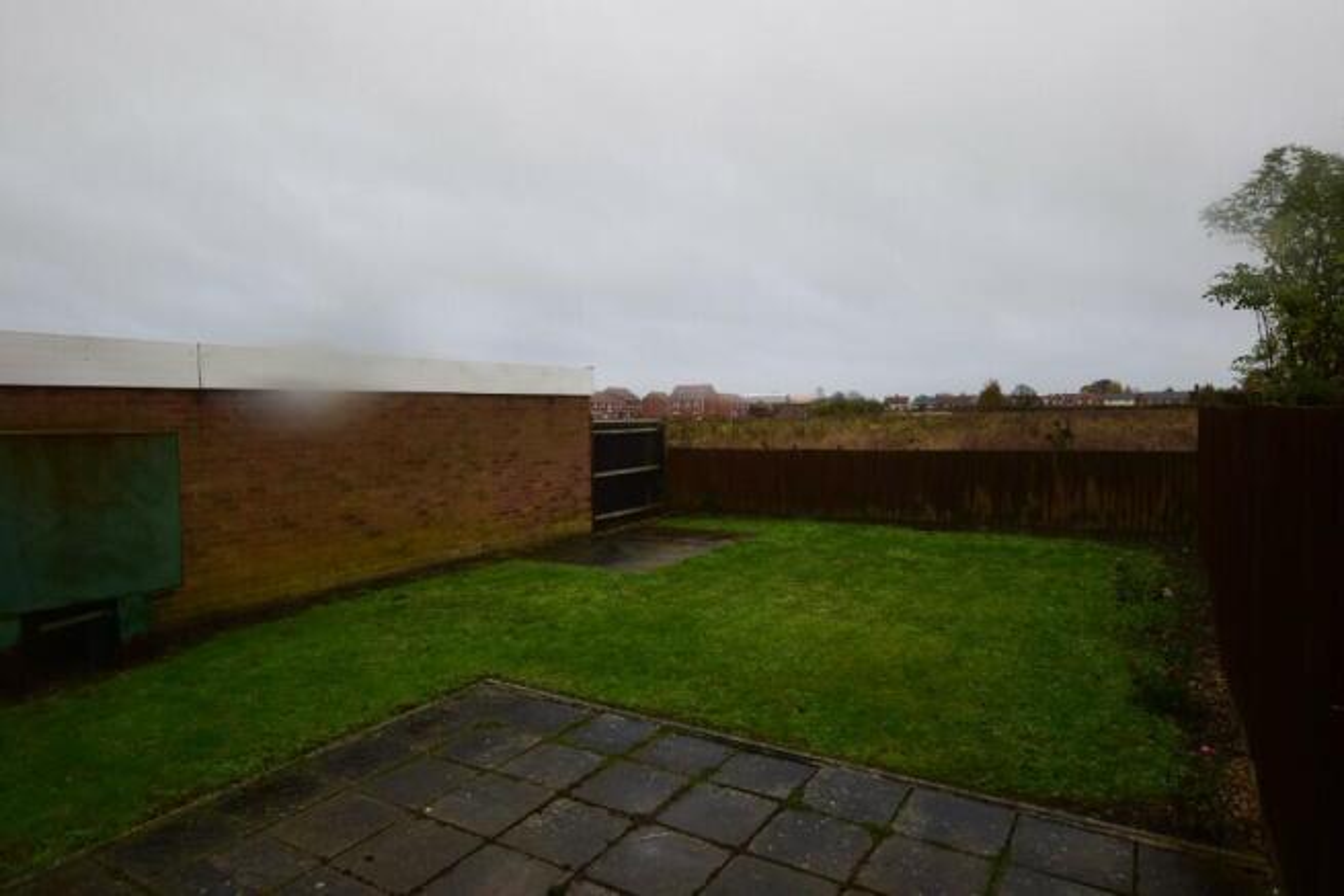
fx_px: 784
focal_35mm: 21
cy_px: 448
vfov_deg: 59.5
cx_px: 672
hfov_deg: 81.2
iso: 400
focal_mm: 14
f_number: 9
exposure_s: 1/100
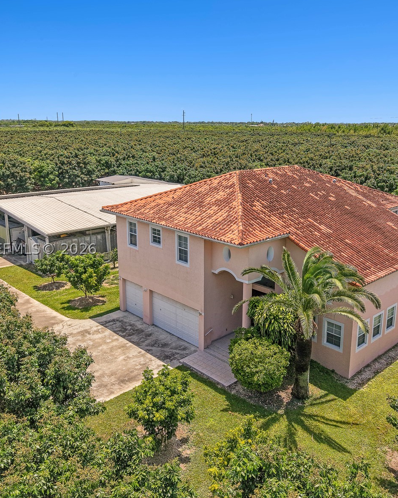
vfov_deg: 55.7
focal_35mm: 32
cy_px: 249
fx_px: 471
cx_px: 227
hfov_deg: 45.7
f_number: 1.8
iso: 300
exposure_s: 1/8000
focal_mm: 8.67
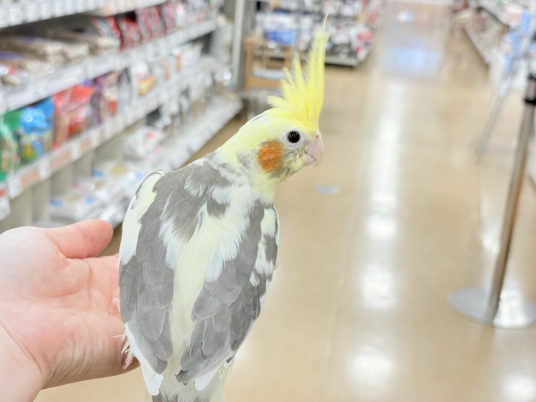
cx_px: 268
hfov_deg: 36.8
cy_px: 201
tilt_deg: -17.2
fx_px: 805
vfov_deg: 28.0
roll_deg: -4.9
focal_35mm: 52
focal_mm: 5.96
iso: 80
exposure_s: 1/100
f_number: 1.6
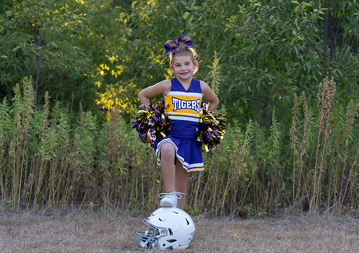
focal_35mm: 81
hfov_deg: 24.6
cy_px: 131
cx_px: 184
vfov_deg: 17.5
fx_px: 824
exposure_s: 1/320
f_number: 2.8
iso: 160
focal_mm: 74
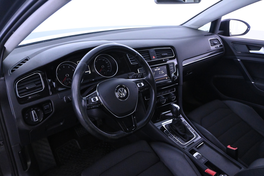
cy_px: 88
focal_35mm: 29
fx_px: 214
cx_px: 132
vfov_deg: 44.6
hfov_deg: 63.2
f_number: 4.5
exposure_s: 1/50
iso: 6400
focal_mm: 19.5
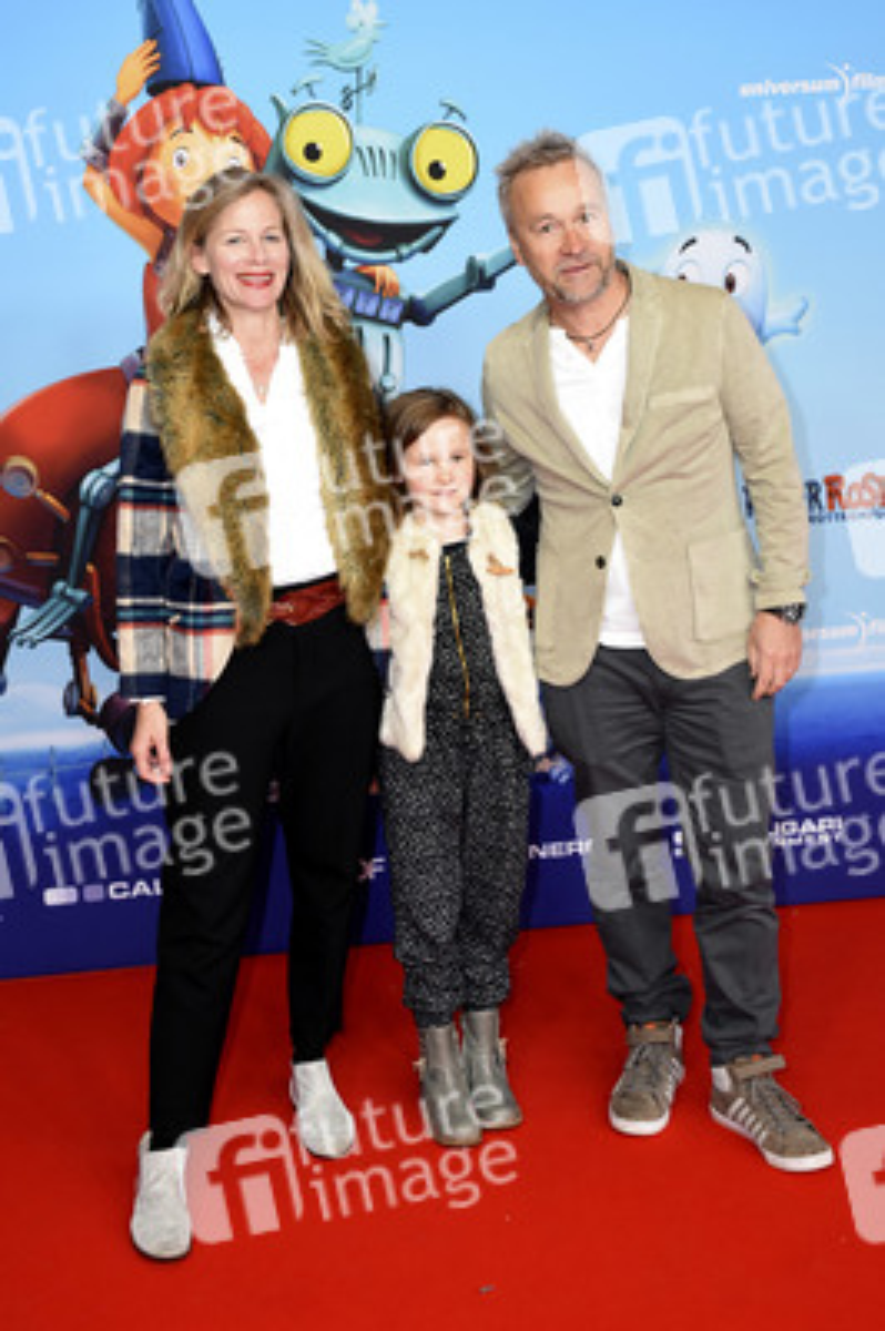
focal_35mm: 39
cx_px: 442
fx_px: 1441
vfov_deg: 49.6
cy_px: 666
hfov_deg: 34.2
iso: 900
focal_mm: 26
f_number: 4.5
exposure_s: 1/160
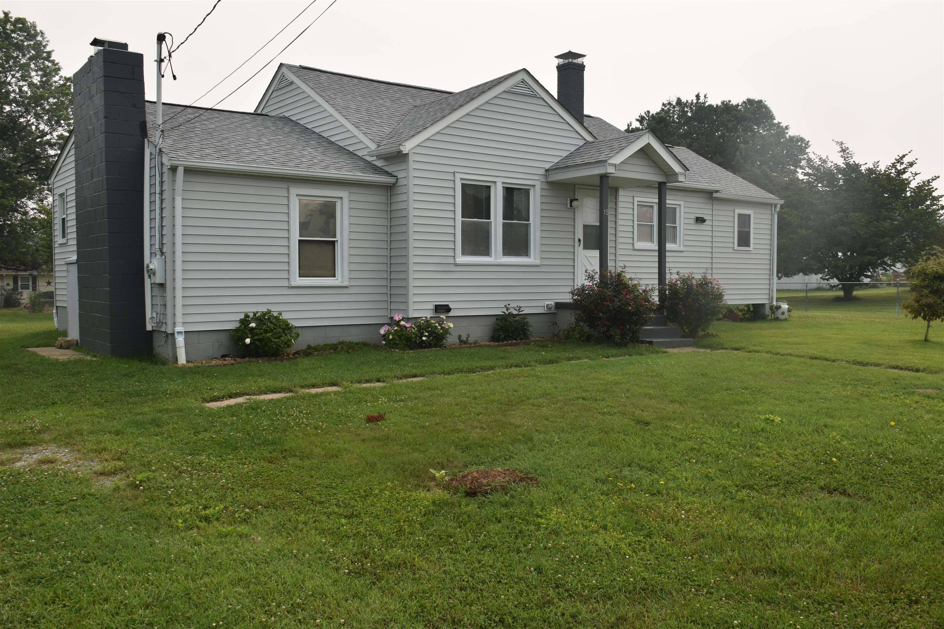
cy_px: 314
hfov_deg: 59.5
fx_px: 826
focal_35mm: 32
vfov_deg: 41.7
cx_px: 472
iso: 100
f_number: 8
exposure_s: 1/250
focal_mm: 21
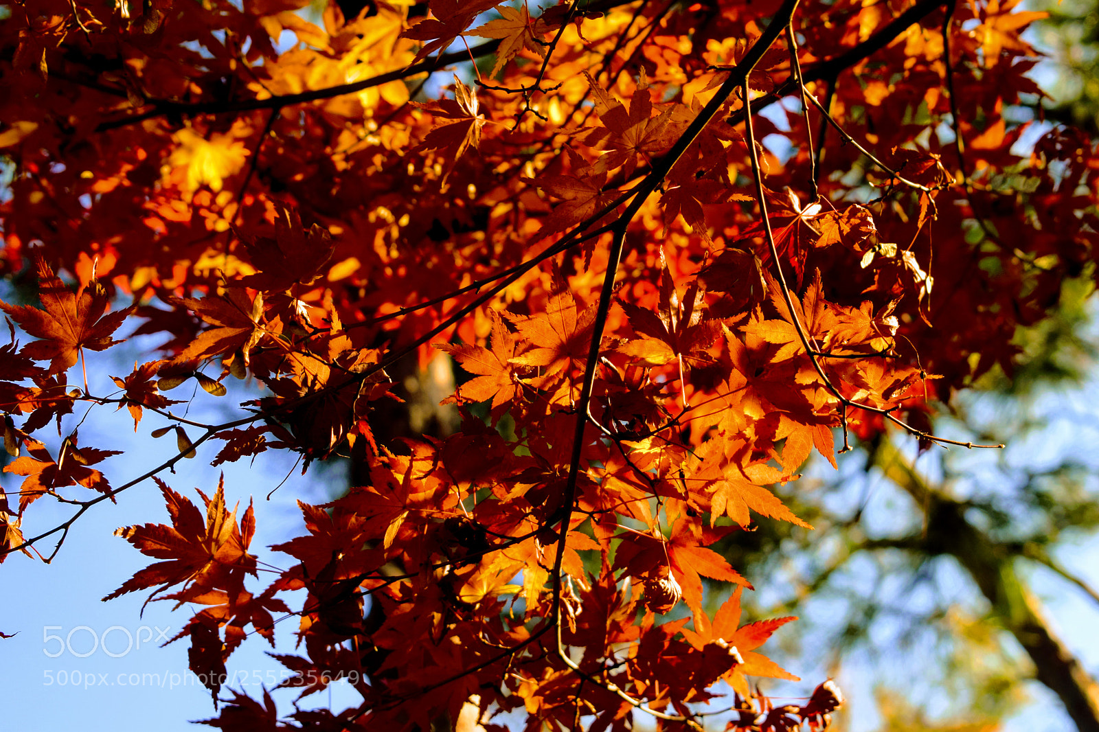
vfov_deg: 16.5
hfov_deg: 24.6
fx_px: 2518
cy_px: 366
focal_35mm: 82
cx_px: 550
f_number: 8
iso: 200
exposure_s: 1/250
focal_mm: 55
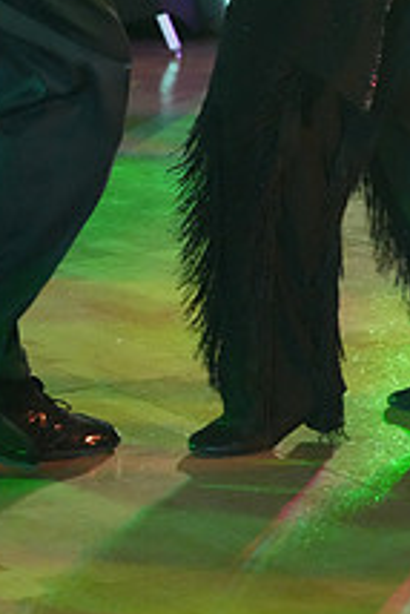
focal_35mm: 192
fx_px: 3274
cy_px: -178
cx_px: 122
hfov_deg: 7.2
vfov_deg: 10.5
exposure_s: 1/250
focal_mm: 71
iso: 10000
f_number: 6.3
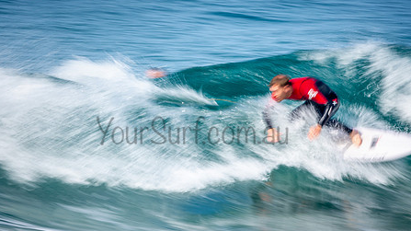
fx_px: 11111
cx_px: 191
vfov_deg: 1.2
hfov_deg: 2.1
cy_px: 123
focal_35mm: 1020
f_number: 25
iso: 100
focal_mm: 500
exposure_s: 1/25
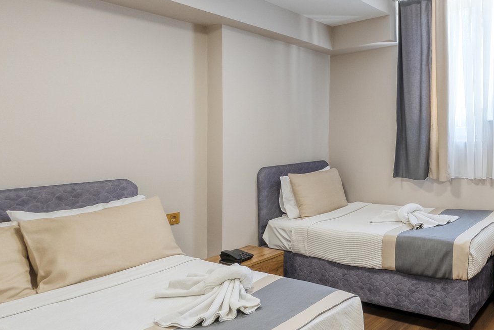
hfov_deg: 49.8
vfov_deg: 37.7
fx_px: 480
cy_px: 132
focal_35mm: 35
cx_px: 422
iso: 800
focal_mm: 10
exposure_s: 1/13
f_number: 10
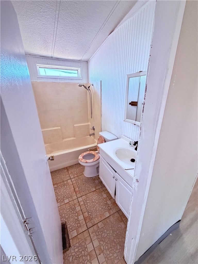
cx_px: 99
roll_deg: +1.5
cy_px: 132
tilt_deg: -20.2
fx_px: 107
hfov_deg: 85.7
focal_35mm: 14
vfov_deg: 102.1
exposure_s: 1/60
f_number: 2.2
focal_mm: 2.22
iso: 400
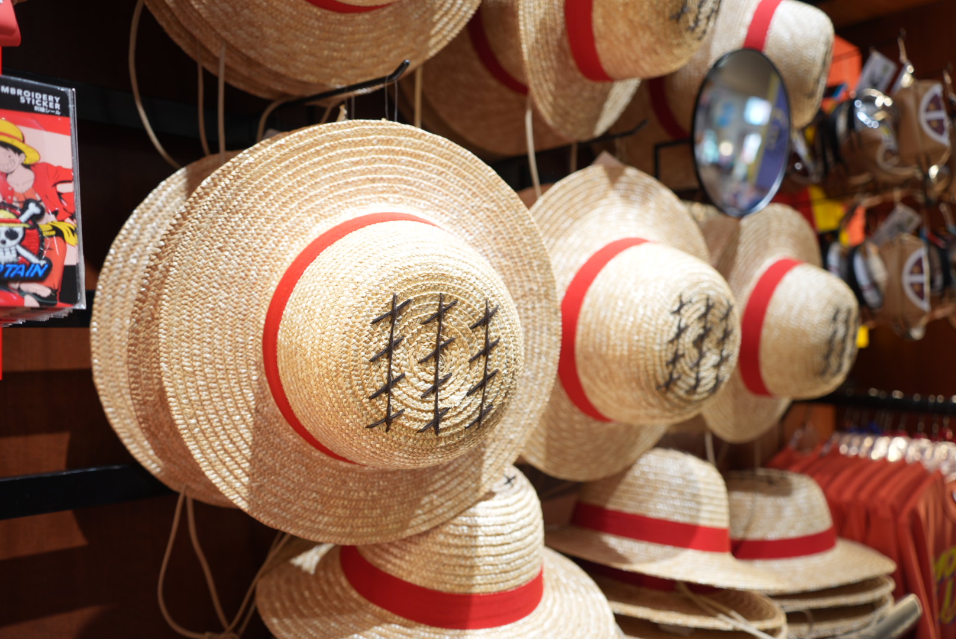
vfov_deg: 43.7
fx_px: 797
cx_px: 478
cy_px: 320
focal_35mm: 30
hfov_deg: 61.9
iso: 200
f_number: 2.8
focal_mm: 30
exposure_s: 1/30
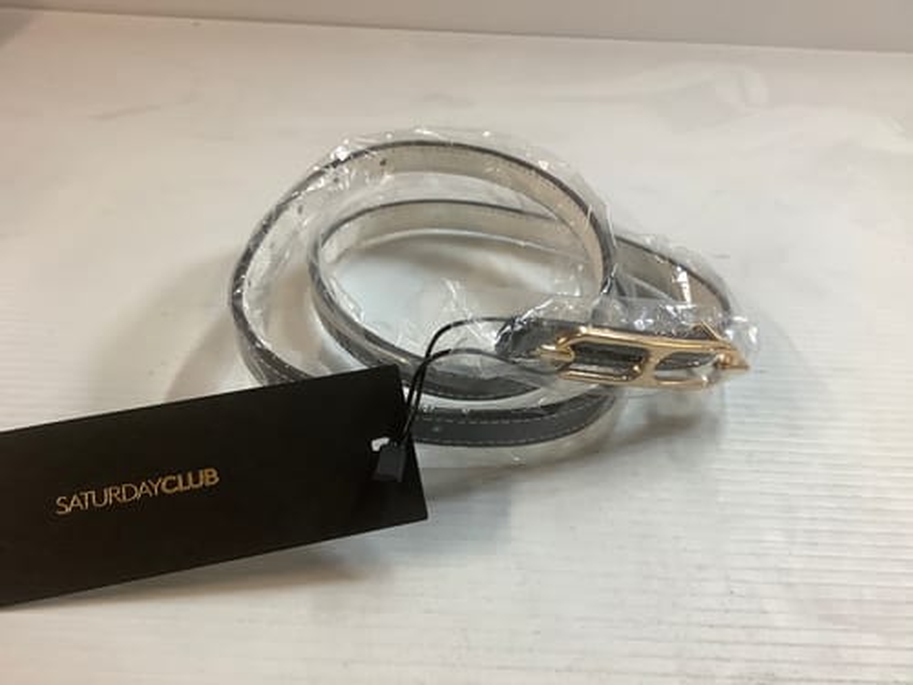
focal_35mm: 31
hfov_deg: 58.4
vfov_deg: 45.4
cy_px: 342
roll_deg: -1.3
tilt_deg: -34.4
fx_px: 818
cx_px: 456
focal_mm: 3.3
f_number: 2.4
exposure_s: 1/50
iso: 125
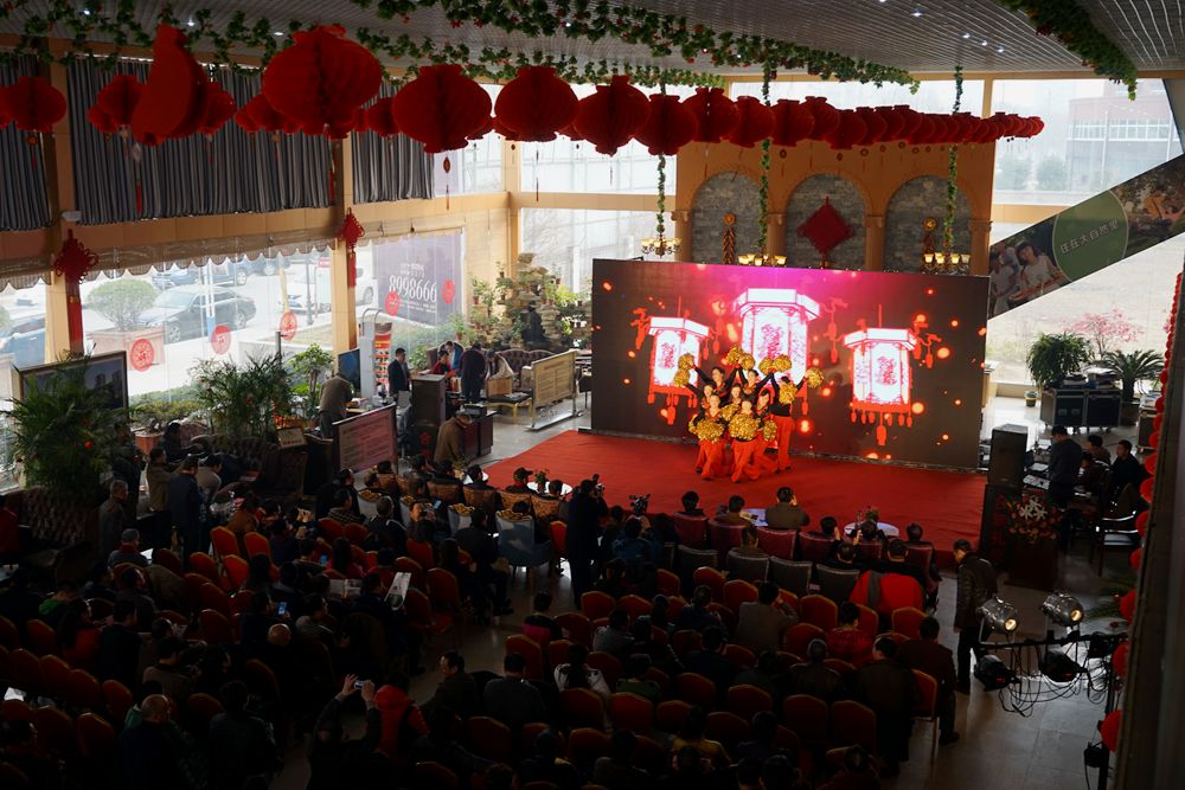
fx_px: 1251
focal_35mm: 38
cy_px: 395
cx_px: 592
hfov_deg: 50.7
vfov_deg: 35.1
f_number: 4.5
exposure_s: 1/60
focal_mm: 38
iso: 200
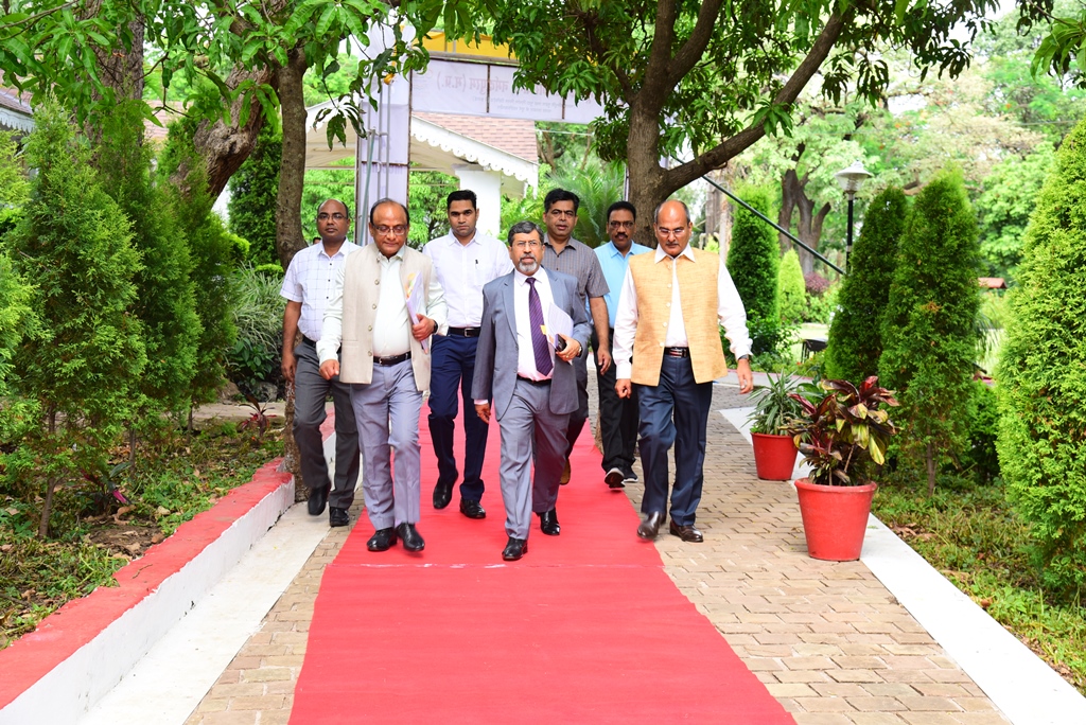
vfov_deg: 24.7
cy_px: 362
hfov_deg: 36.2
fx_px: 1660
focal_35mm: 55
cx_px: 543
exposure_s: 1/60
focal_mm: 55
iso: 200
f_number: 6.3
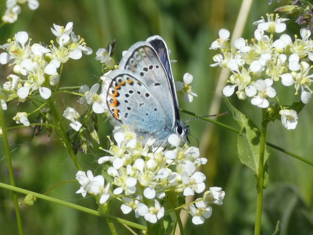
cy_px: 118
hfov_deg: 14.6
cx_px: 156
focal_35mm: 135
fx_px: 1221
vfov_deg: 11.0
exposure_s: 1/200
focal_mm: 24.2
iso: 80
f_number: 5.3
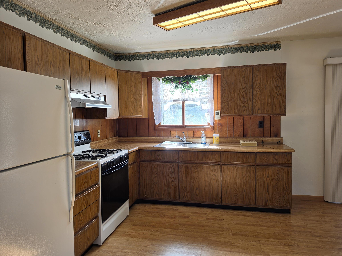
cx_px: 171
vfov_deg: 58.9
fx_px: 227
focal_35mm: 23
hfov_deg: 73.9
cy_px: 128
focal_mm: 6.5
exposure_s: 1/60
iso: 16
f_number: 1.4
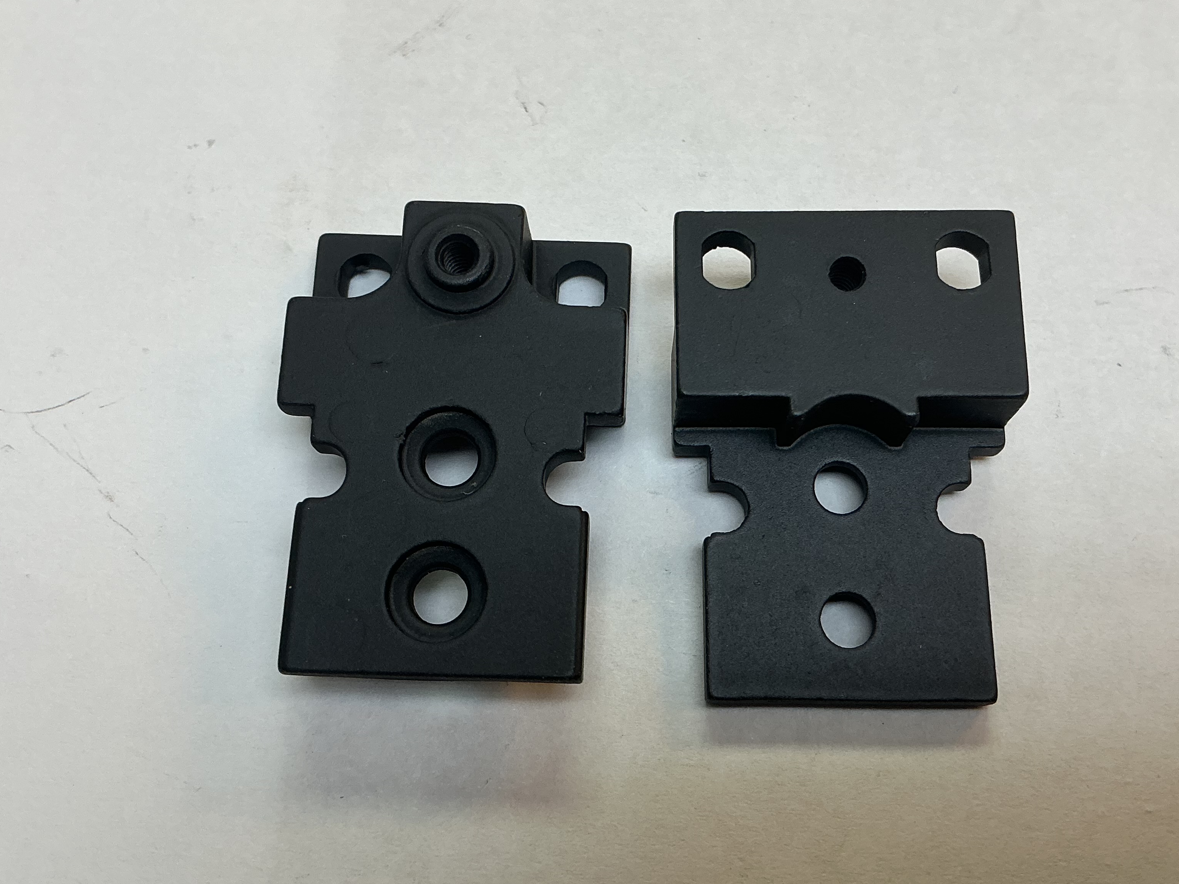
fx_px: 1294
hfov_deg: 48.9
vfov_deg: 37.7
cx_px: 627
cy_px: 415
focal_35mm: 38
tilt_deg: -70.3
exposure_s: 1/100
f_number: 1.8
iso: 32
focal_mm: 3
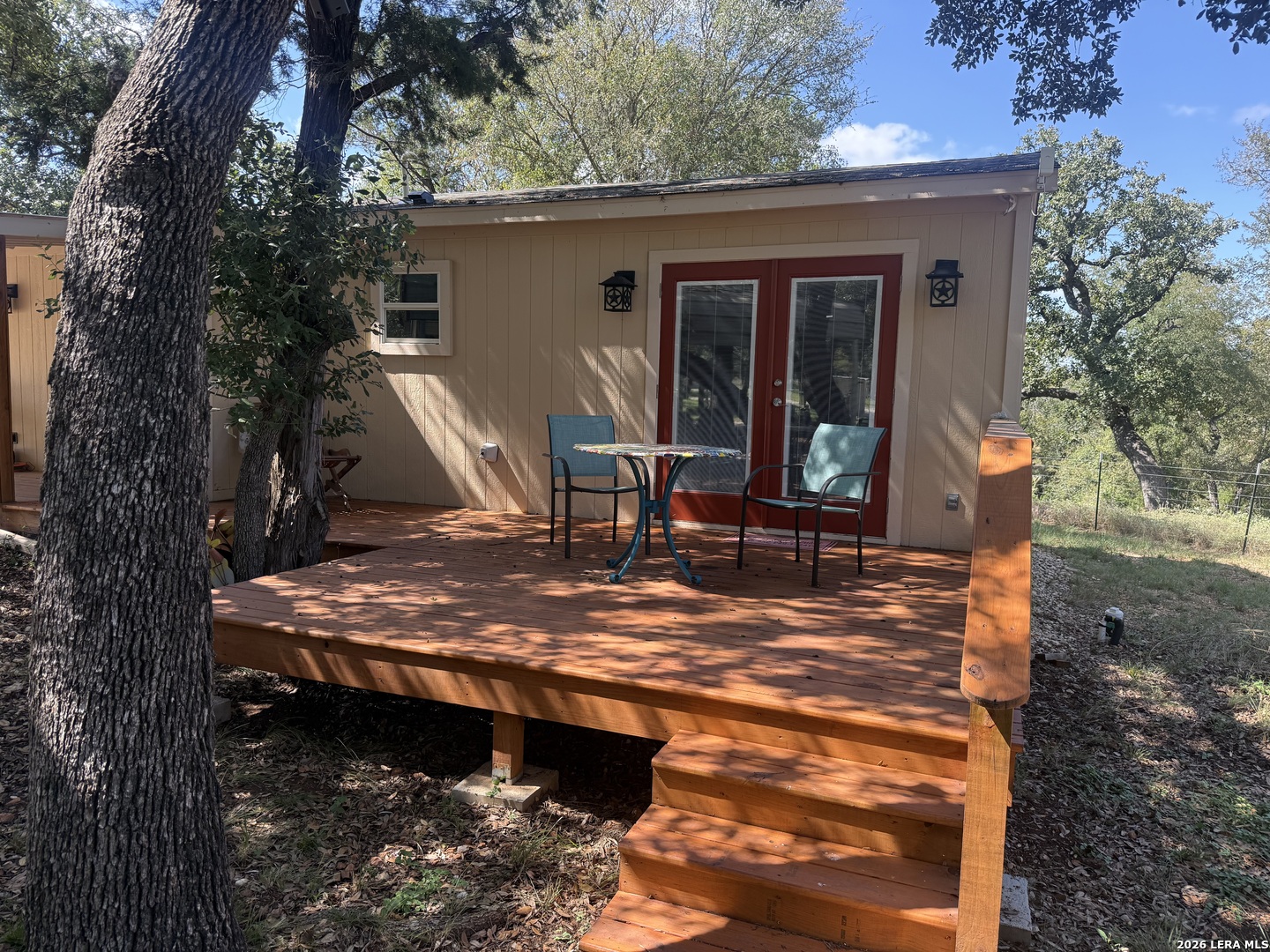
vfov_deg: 56.8
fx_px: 881
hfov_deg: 71.6
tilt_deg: -3.8
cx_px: 635
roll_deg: -2.8
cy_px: 476
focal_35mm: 24
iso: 100
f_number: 1.78
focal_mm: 6.76
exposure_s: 1/695
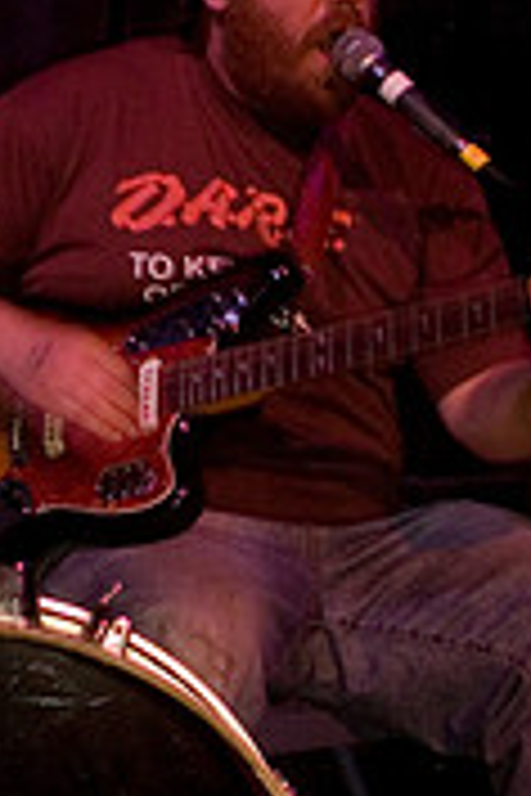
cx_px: 335
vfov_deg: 15.3
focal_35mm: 133
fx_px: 2948
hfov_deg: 10.3
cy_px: 562
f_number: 2.8
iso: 800
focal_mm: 35
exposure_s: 1/40
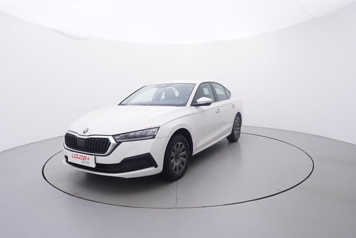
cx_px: 178
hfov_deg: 77.3
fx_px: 223
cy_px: 119
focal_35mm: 22
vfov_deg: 56.2
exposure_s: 1/80
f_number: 5
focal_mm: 15
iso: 200
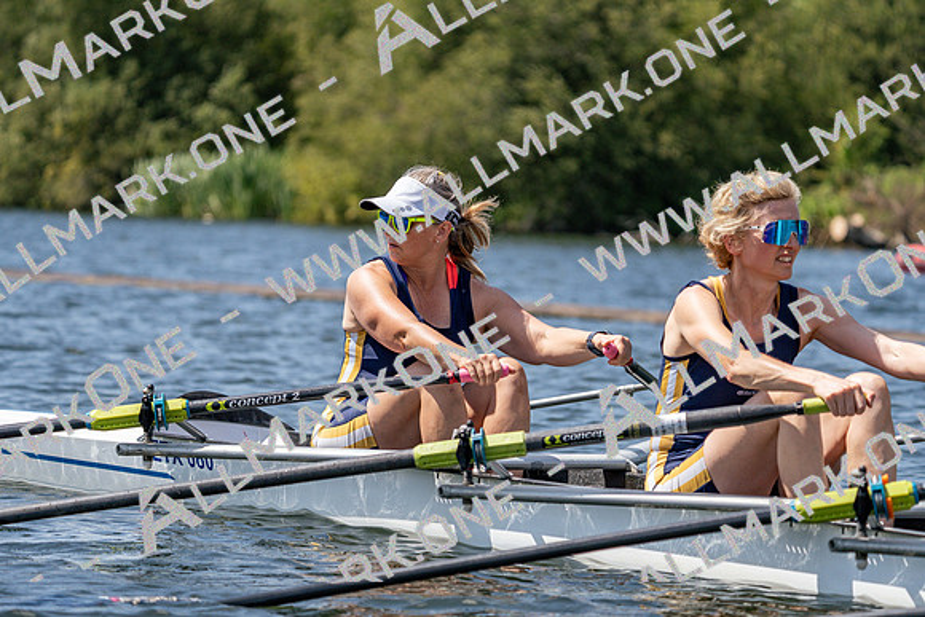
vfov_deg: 6.6
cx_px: 462
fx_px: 5371
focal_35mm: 209
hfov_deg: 9.8
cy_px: 308
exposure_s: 1/2000
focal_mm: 209
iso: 250
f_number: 5.6
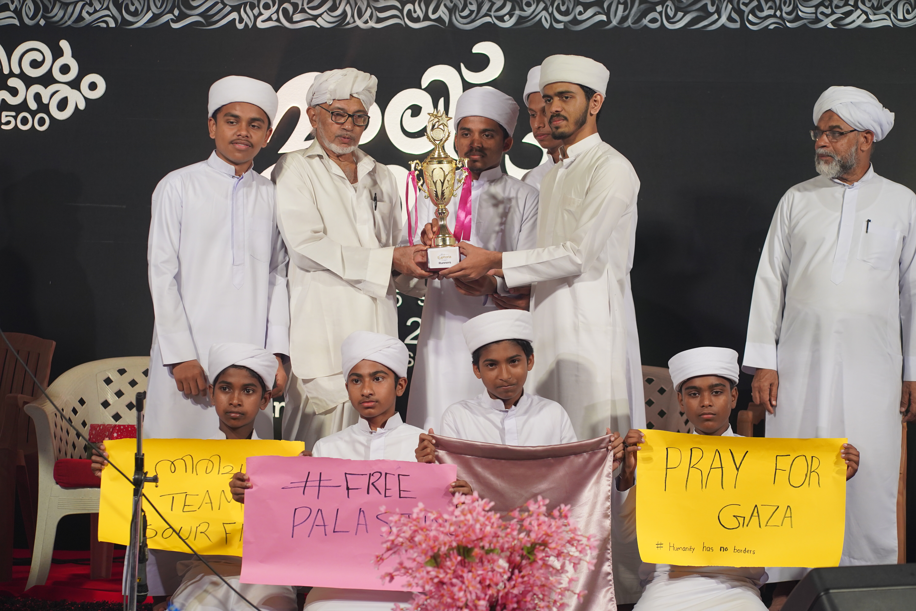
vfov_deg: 16.1
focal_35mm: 85
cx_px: 458
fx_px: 2163
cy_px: 306
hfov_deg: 23.9
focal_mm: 85
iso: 1250
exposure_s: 1/160
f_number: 4
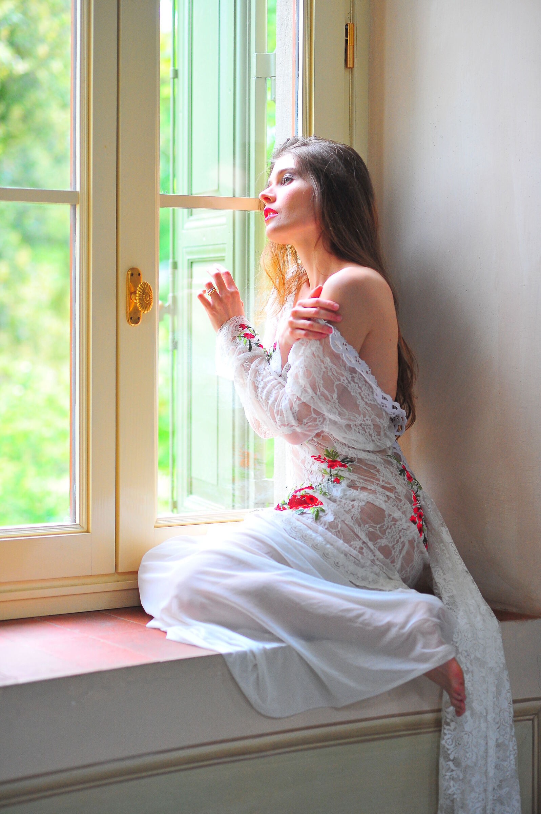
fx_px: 1918
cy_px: 407
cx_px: 270
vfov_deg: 23.9
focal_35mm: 85
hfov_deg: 16.1
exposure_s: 1/250
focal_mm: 85
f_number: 2.5
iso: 1600
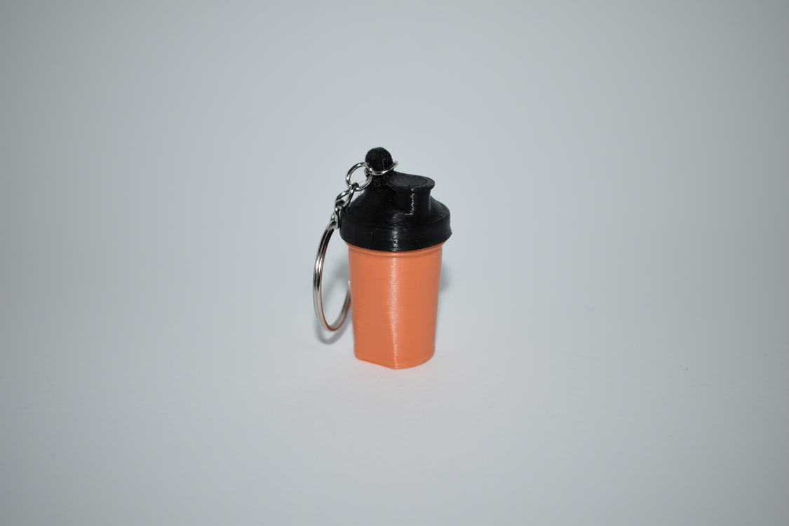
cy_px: 263
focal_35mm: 51
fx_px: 1118
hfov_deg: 38.9
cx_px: 394
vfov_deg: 26.5
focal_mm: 34
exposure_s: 1/100
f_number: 4.5
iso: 100
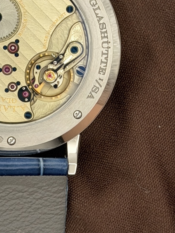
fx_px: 842
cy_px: 50
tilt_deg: -87.0
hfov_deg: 11.8
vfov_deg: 15.7
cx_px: 12
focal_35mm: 125
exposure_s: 1/236
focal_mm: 6.76
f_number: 1.78
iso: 64
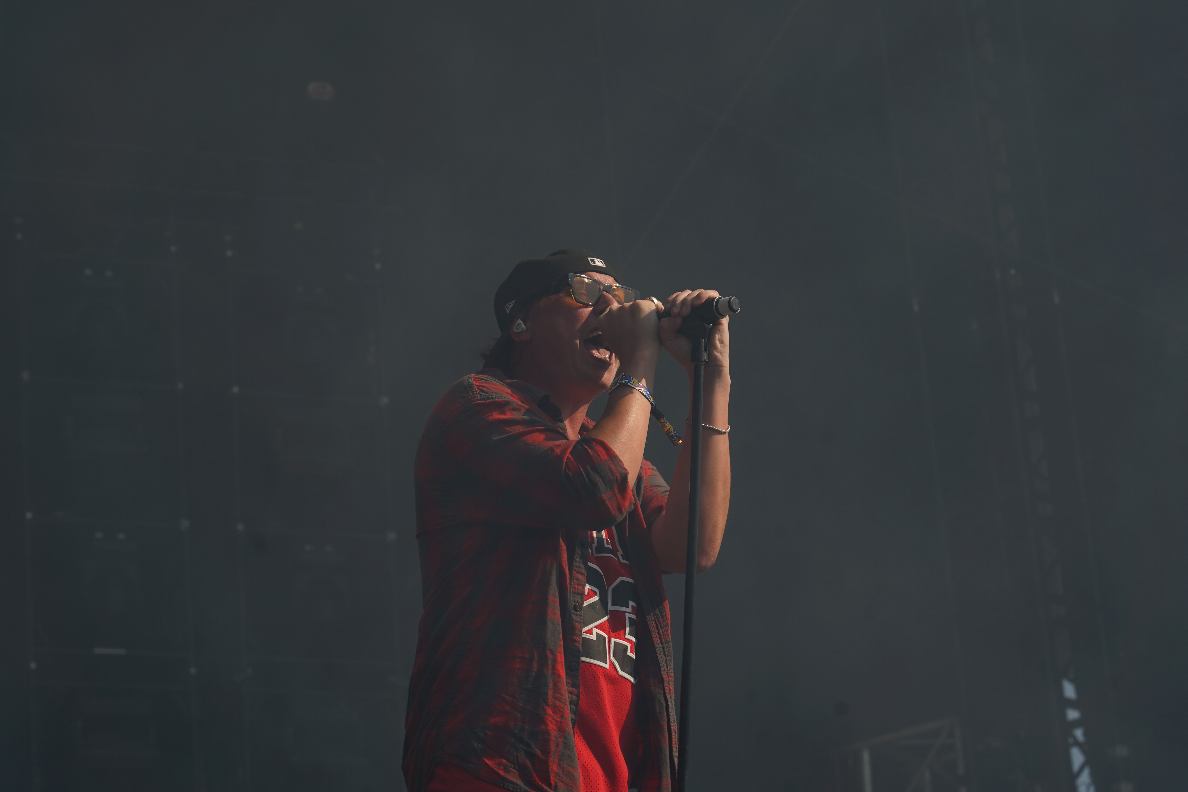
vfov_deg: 11.8
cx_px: 550
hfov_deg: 17.6
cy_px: 367
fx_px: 3828
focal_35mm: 116
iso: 100
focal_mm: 105
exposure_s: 1/500
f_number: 8
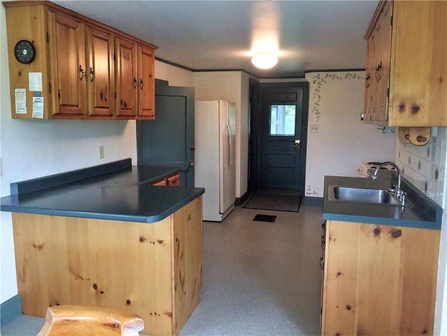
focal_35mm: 29
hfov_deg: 61.7
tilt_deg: -8.8
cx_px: 224
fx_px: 374
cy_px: 168
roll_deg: -1.5
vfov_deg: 48.2
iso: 64
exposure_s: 1/30
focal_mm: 4.15
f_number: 2.2
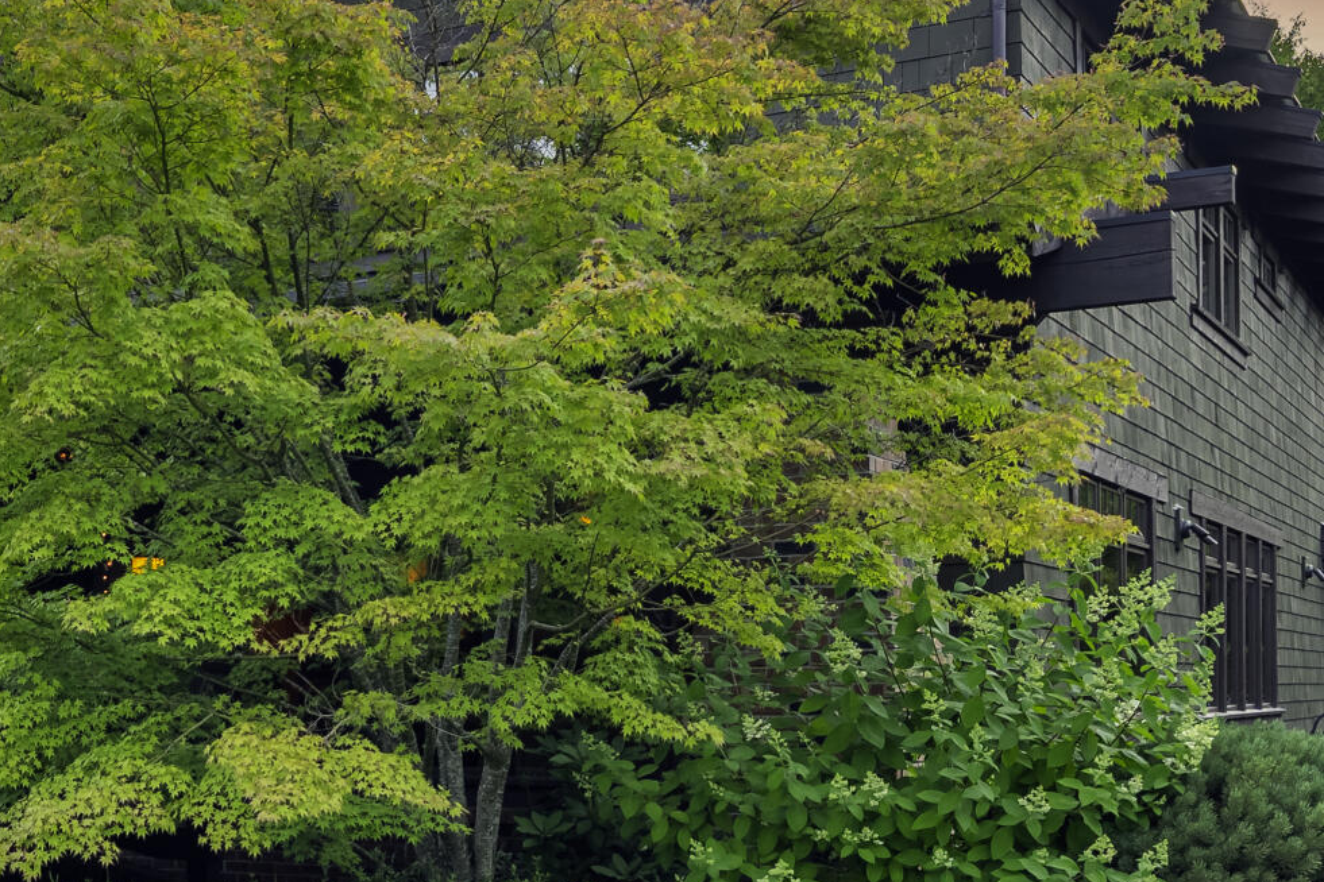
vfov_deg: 25.9
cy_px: 556
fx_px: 1912
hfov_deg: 36.8
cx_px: 260
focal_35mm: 52
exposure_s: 1/250
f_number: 7.1
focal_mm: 17
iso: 250
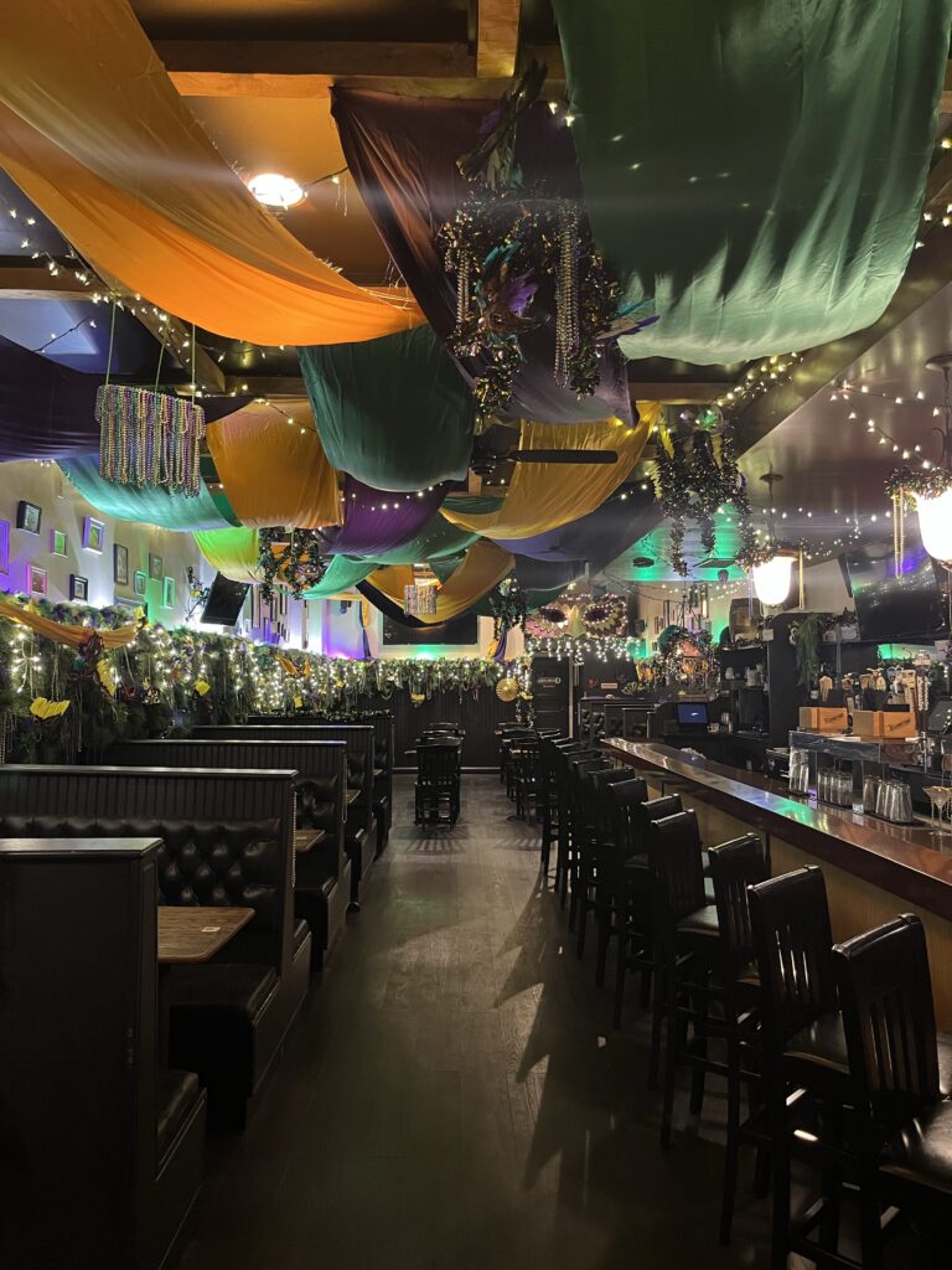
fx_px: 953
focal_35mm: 26
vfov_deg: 67.3
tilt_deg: +2.6
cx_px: 476
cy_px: 635
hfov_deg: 53.1
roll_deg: -0.5
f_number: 1.6
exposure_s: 1/30
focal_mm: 5.1
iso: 500
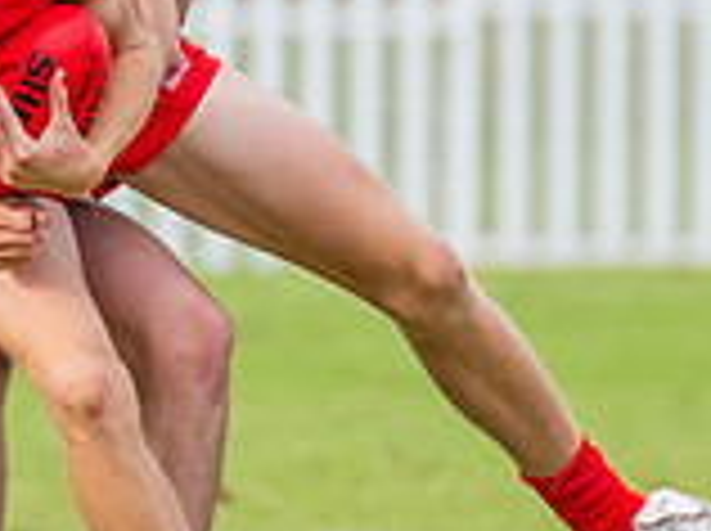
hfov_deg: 0.8
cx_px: -22
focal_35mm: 2536
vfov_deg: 0.6
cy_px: 63
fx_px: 52009
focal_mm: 420
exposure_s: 1/1600
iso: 800
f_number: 6.3
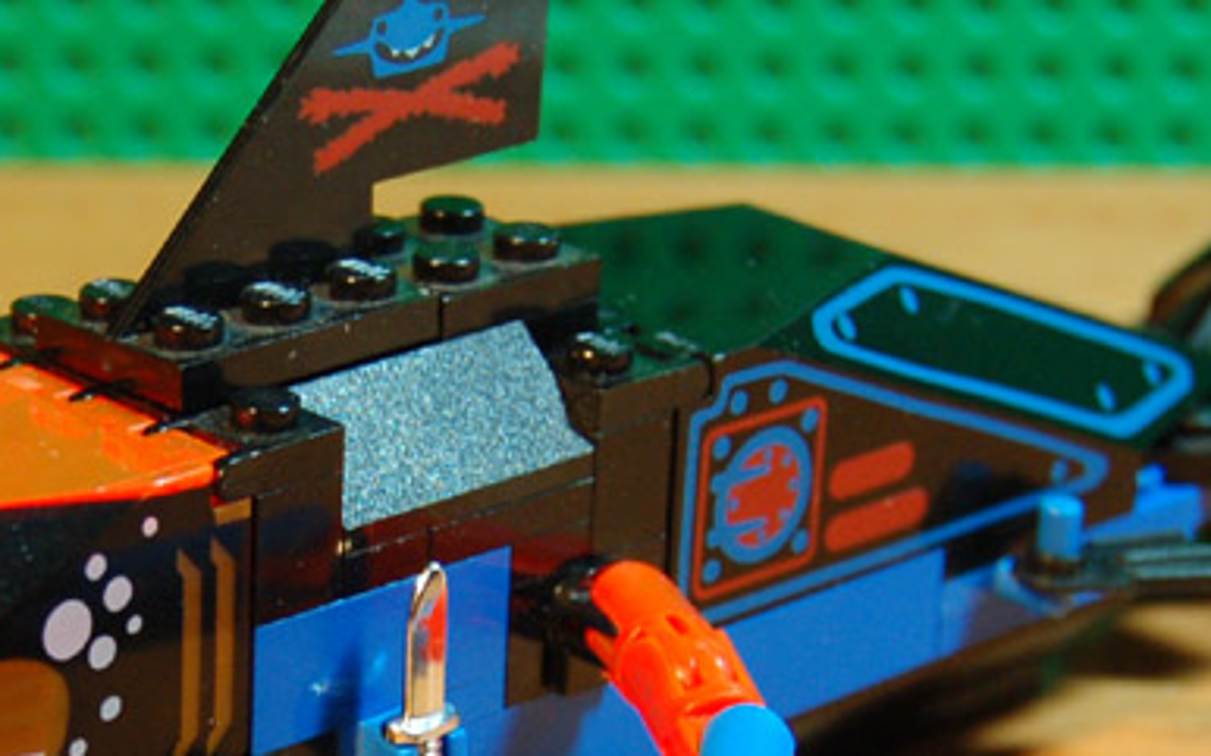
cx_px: 213
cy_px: 643
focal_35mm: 133
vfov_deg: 9.8
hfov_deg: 15.6
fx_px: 4388
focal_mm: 28
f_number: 4.2
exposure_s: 1/40
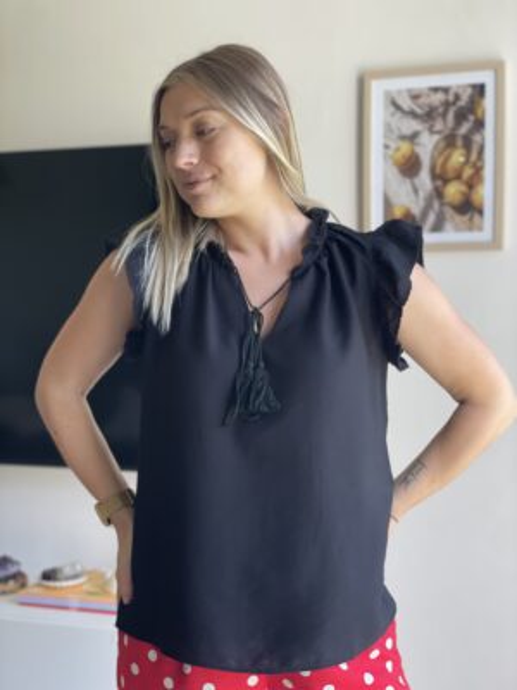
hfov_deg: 28.0
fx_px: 1036
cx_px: 258
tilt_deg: -2.2
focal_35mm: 52
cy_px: 345
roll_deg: +1.1
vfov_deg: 36.8
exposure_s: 1/122
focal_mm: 6
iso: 50
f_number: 2
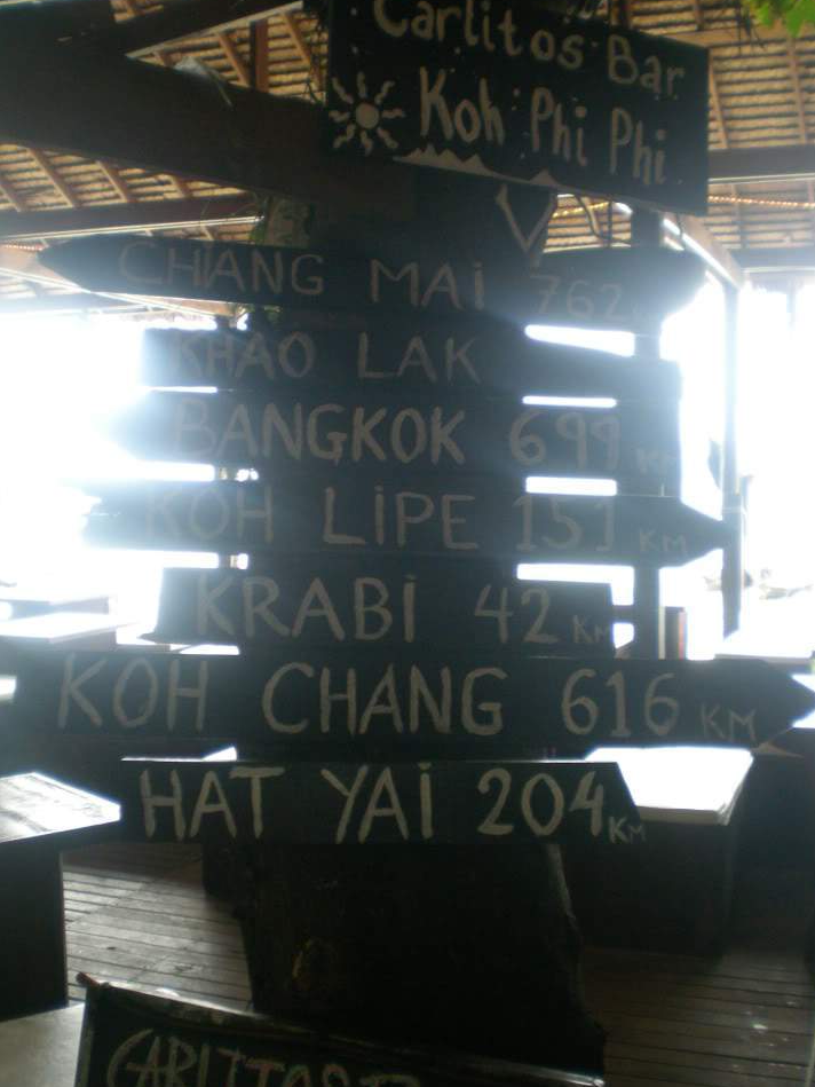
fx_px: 1287
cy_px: 514
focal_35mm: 41
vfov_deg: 45.8
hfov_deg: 35.1
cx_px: 402
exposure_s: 1/45
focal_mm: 6.3
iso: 200
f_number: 3.1
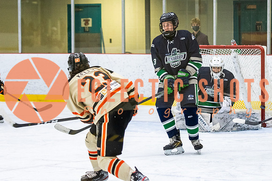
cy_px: 68
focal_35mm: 179
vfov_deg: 7.7
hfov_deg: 11.5
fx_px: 1353
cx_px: 172
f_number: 2.8
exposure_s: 1/640
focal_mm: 92
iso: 1800
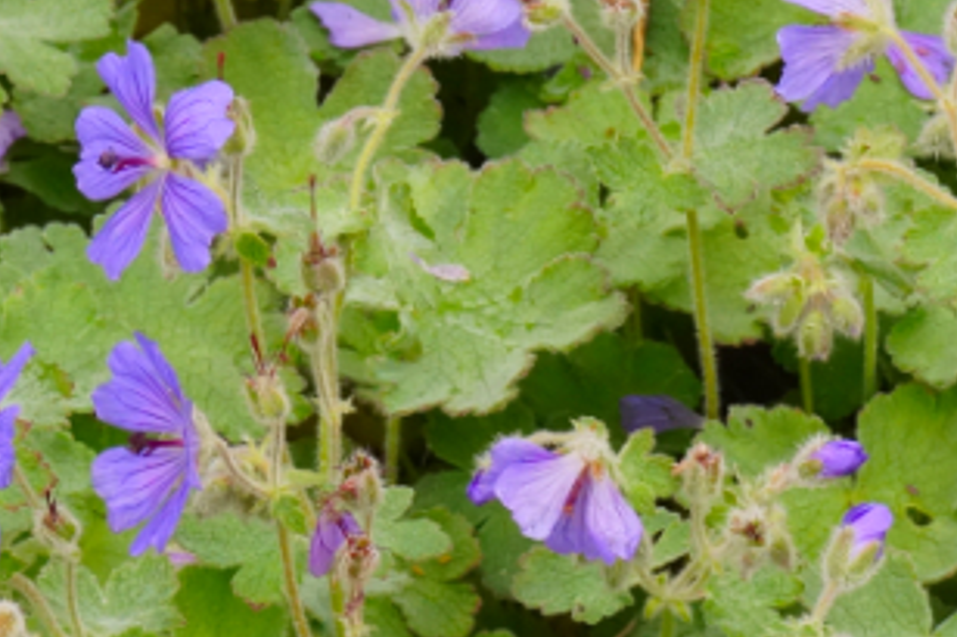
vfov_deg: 4.3
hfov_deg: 6.4
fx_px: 8554
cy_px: 99
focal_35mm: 322
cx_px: 528
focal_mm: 55
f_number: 11
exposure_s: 1/100
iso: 800
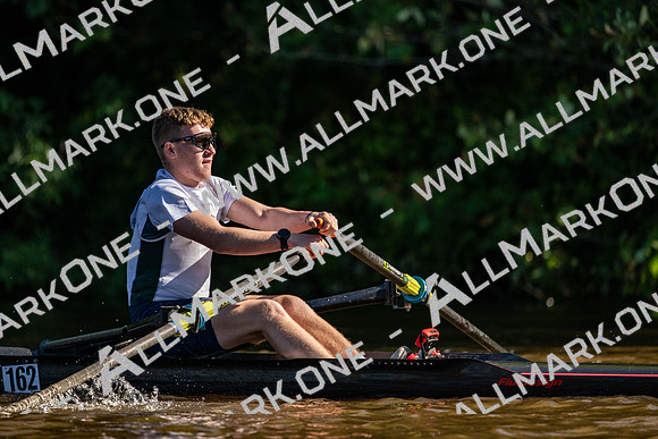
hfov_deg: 5.2
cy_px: 220
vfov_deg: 3.4
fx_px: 7312
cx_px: 329
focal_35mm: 400
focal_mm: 400
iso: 900
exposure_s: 1/3200
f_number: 4.5
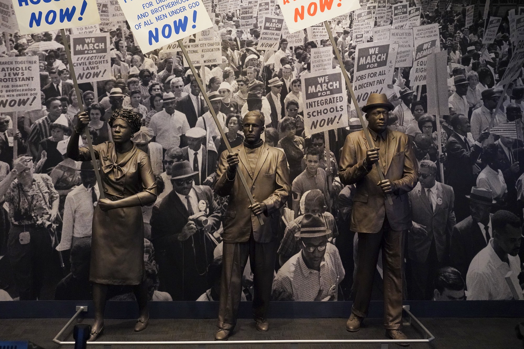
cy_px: 174
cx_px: 262
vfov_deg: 31.9
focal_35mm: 42
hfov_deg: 46.4
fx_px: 611
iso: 8000
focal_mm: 42
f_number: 5.6
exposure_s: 1/80
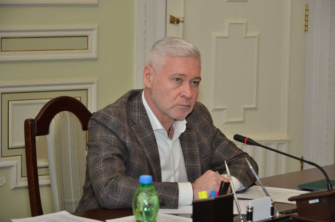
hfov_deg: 17.1
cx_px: 168
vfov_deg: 11.4
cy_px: 111
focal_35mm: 120
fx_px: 1114
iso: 800
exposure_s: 1/250
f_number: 5.3
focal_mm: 80
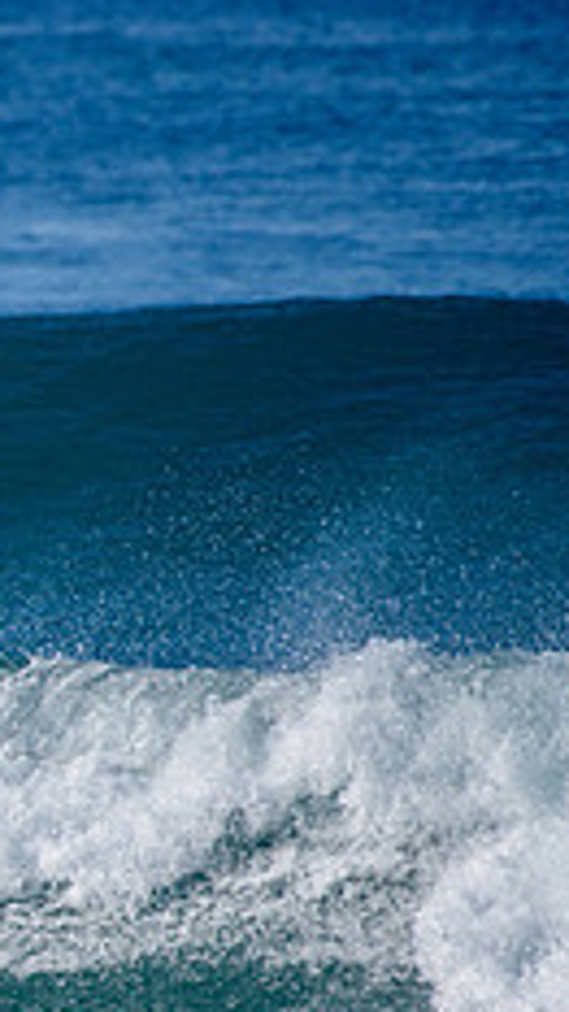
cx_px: -539
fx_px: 34935
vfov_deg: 1.7
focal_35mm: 1302
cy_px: 801
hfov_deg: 0.9
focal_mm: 500
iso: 125
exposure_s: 1/1600
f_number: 5.6
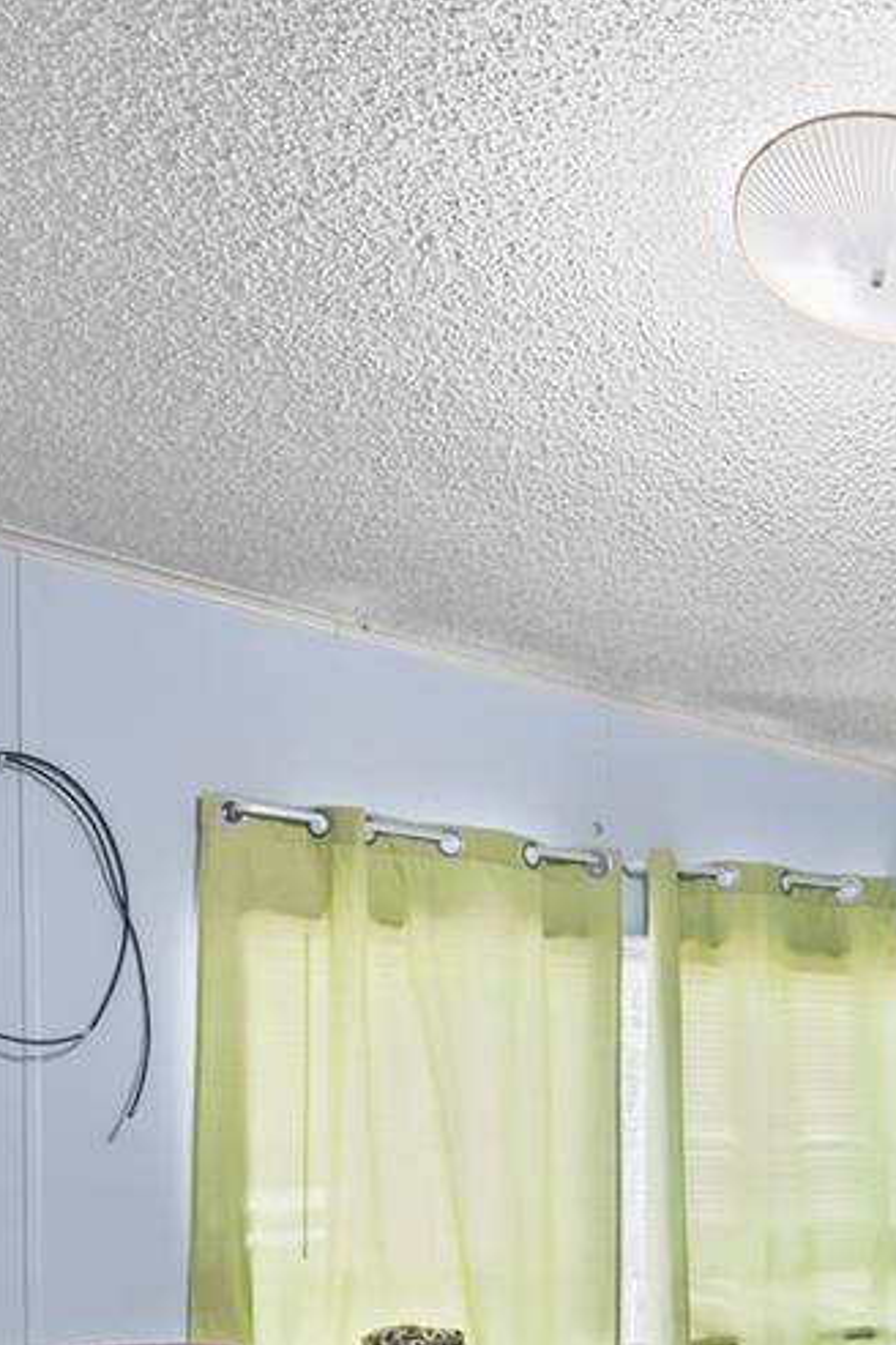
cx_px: 746
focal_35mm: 39
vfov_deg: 43.2
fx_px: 1456
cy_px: 1320
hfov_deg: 33.0
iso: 50
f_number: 7.1
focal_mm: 12
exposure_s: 6
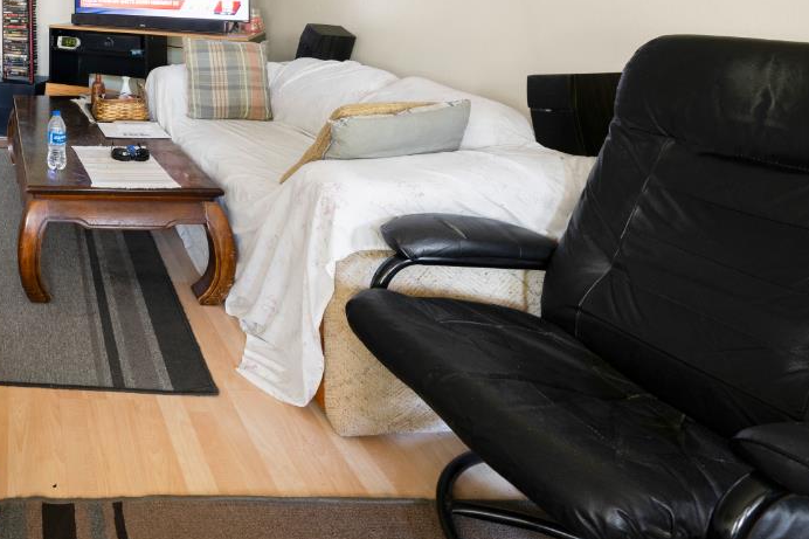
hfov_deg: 54.2
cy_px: -38
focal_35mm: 26
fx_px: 584
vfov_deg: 40.9
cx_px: 1
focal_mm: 12
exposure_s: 2.5
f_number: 7.1
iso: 400
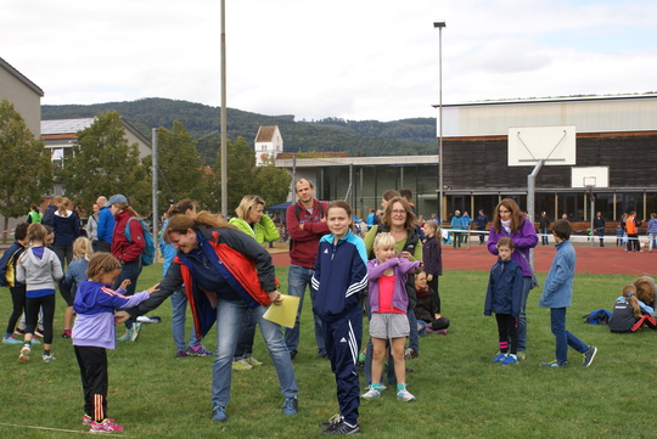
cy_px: 220
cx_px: 328
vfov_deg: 25.8
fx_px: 959
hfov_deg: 37.8
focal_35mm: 52
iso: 100
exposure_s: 1/160
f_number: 6.3
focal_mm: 35
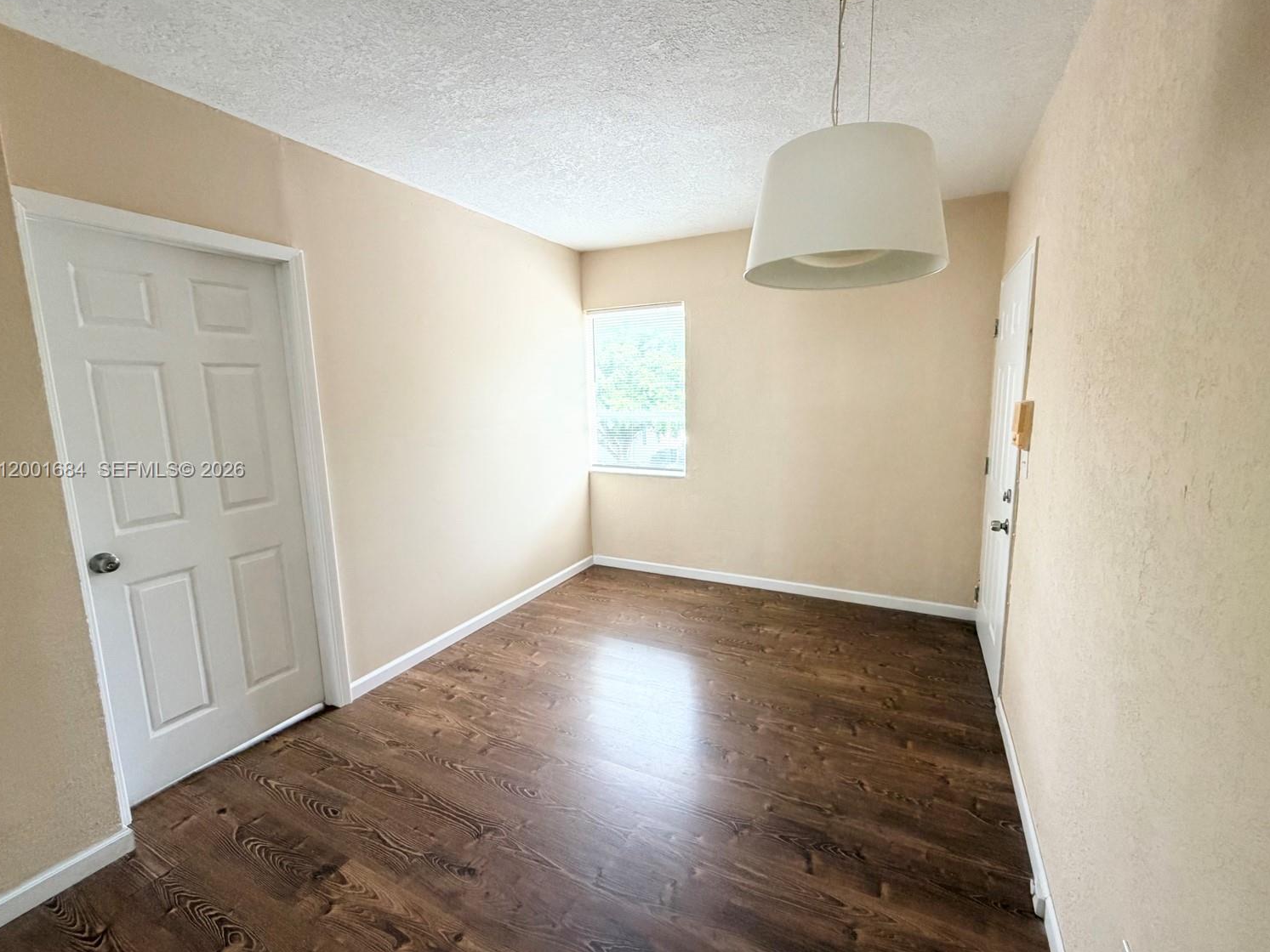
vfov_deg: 81.8
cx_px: 660
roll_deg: +1.4
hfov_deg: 98.1
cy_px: 471
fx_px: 550
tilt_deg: -7.5
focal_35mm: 15
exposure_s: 1/121
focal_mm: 2.22
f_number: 2.2
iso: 320
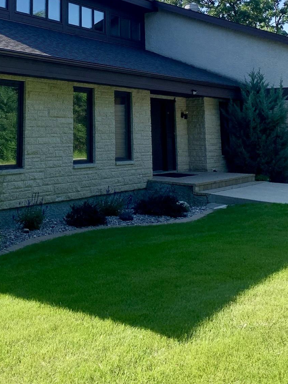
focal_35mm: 47
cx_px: 72
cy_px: 52
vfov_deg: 38.2
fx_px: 521
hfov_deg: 30.4
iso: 25
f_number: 1.8
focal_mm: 4.25
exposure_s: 1/1513
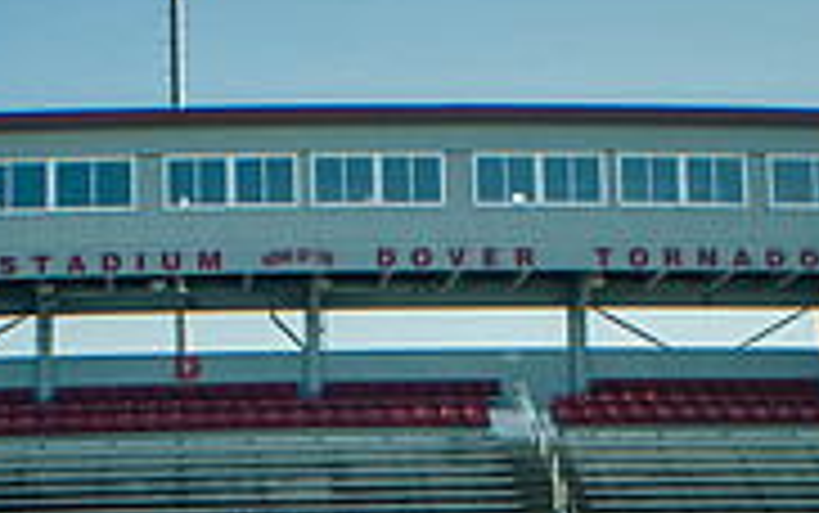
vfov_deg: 7.6
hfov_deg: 12.3
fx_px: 3797
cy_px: 796
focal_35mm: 170
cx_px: 306
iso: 200
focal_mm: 35
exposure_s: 1/200
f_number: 7.1
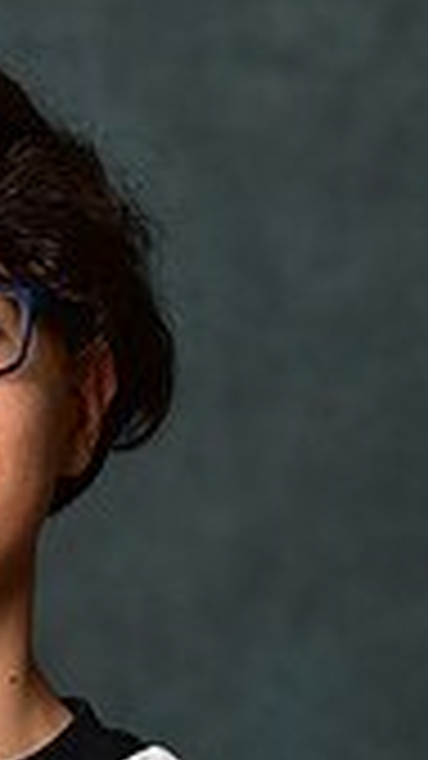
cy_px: 850
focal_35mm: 649
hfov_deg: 1.9
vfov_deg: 3.3
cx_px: -133
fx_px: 13101
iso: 200
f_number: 4.5
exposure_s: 1/200
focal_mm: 180
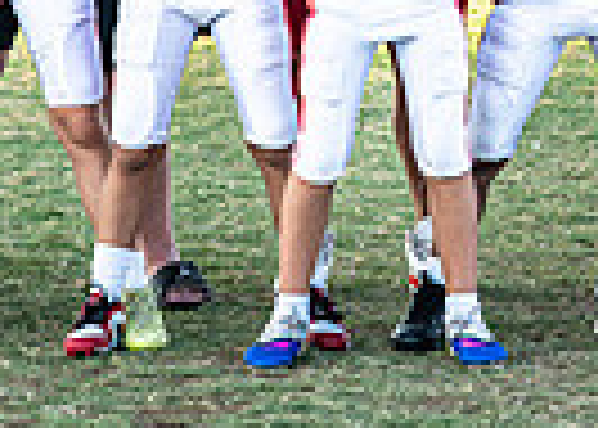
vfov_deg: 5.6
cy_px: -147
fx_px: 4365
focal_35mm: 257
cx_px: 406
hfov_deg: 7.8
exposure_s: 1/1600
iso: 500
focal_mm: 50
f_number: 2.8
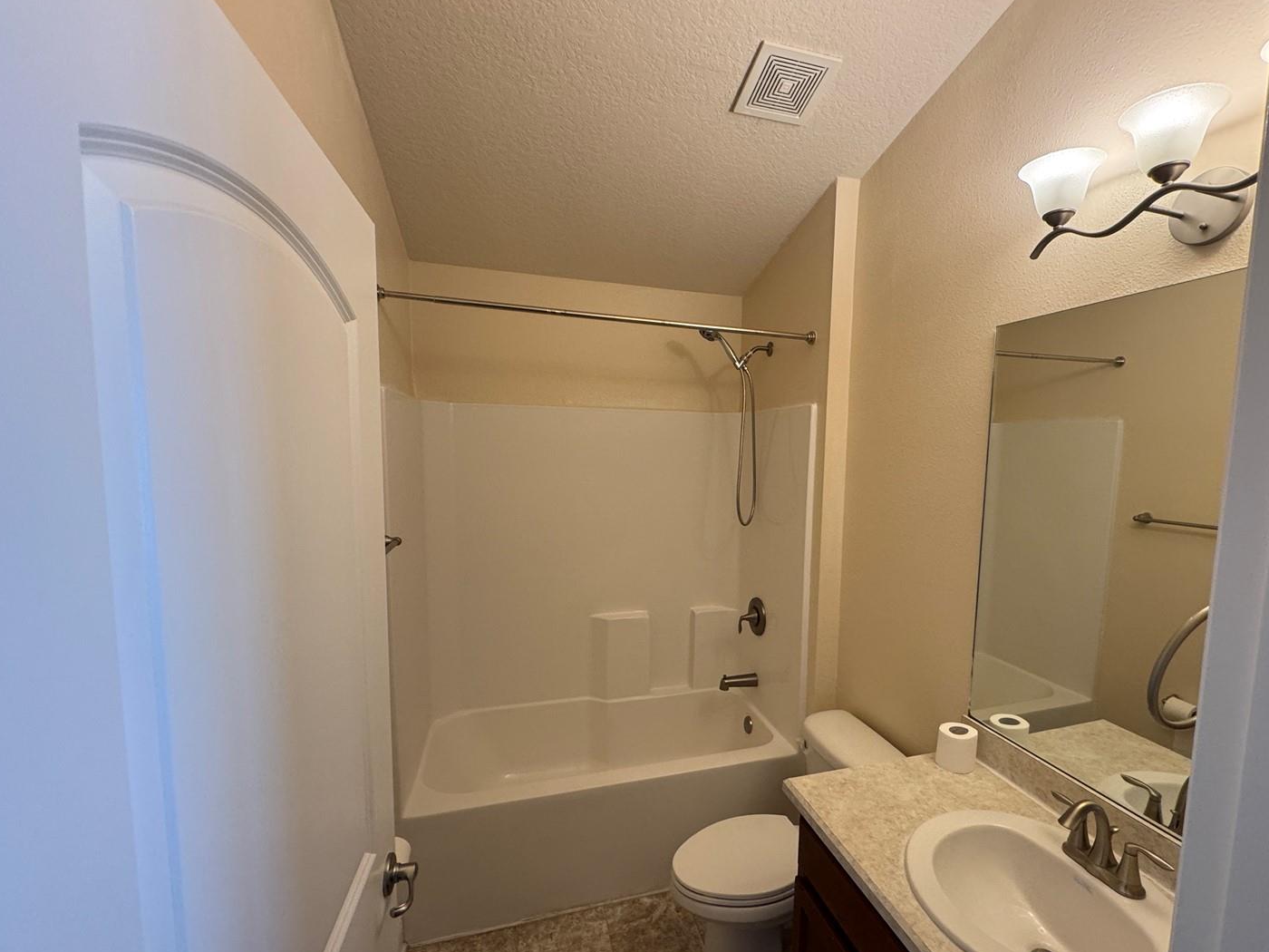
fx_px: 587
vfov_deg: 78.0
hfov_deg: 94.1
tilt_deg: -6.3
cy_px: 508
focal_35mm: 16
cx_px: 703
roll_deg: -0.7
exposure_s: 1/120
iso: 200
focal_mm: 2.22
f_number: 2.2
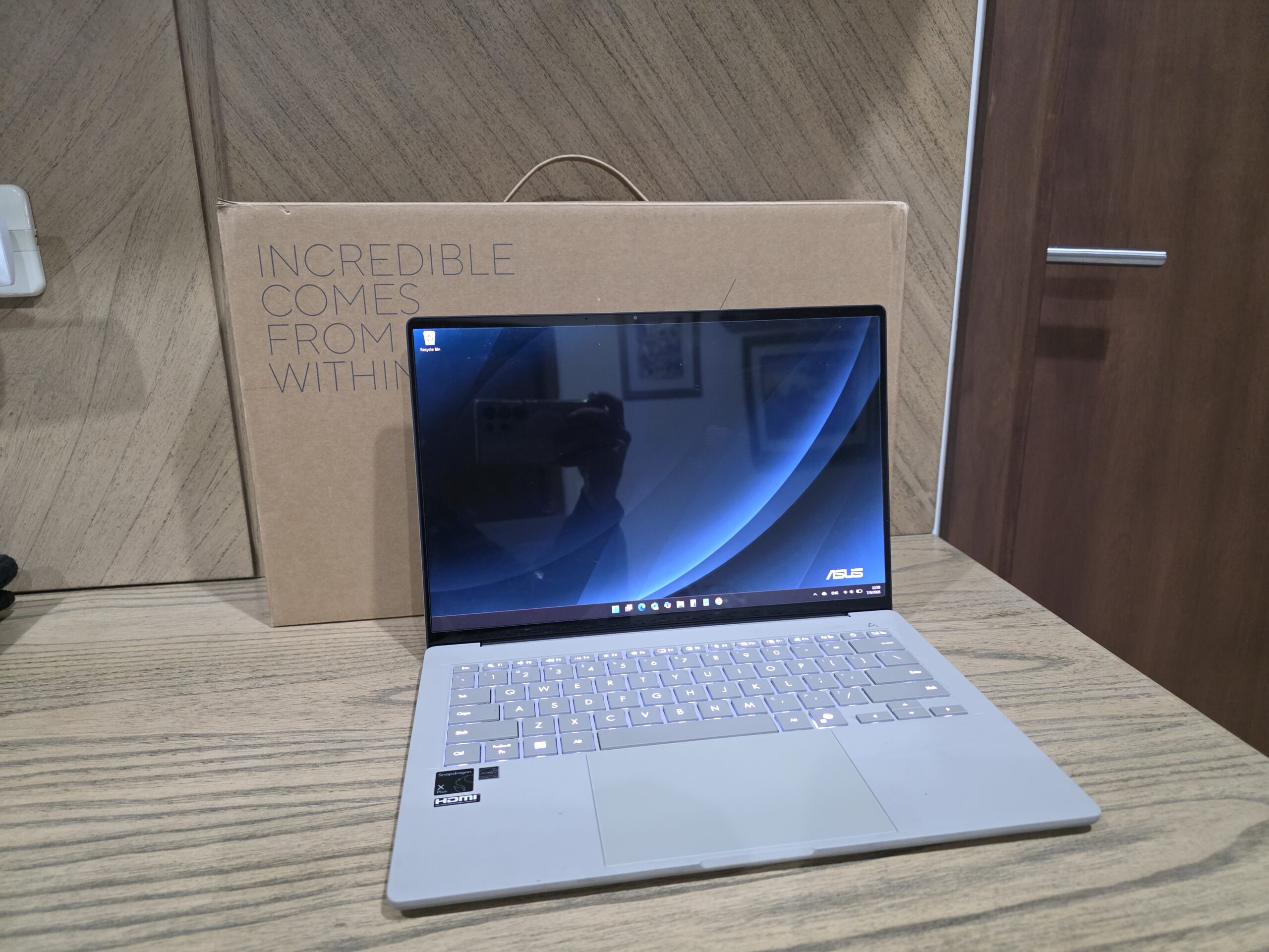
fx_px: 843
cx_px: 634
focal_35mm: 23
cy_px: 476
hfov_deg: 73.9
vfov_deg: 58.9
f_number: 1.7
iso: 1600
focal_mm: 6.3
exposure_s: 1/100
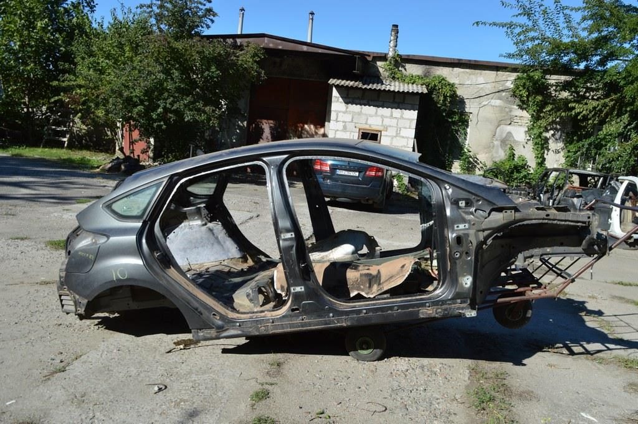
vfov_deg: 47.9
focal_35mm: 27
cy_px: 212
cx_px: 319
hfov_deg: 67.4
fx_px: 478
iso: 100
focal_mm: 18
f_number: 8
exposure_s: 1/250
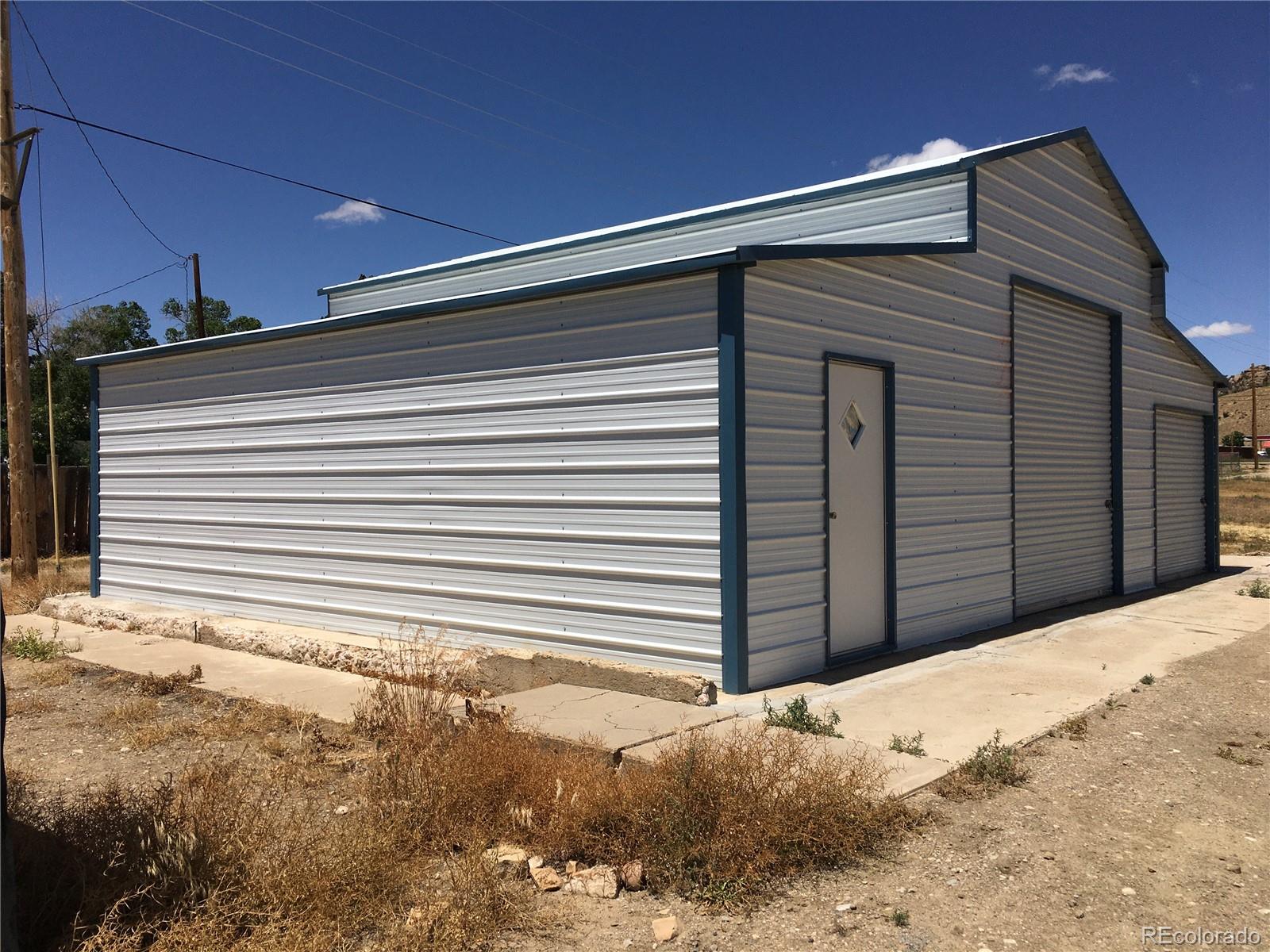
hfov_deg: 61.7
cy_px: 476
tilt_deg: -0.6
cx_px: 635
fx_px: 1064
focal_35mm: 29
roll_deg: -1.1
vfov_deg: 48.2
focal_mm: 4.15
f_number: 2.2
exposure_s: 1/4525
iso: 25
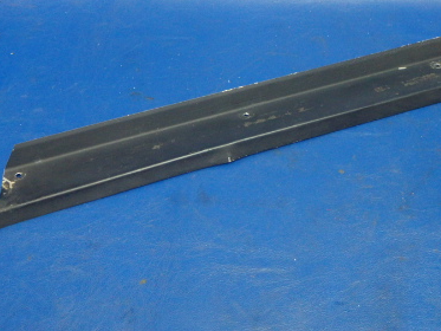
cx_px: 267
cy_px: 105
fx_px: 612
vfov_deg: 30.0
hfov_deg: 39.5
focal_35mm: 48
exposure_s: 1/30
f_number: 3.9
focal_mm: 5
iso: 500
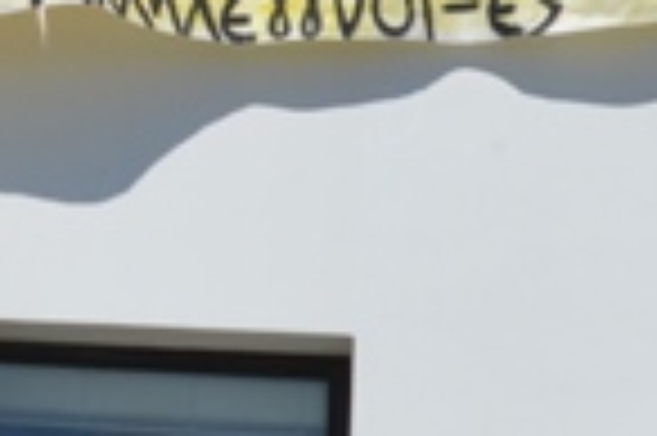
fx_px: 5245
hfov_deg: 7.2
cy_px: -508
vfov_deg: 4.7
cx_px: 238
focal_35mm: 288
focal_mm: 35
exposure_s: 1/400
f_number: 10
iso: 100
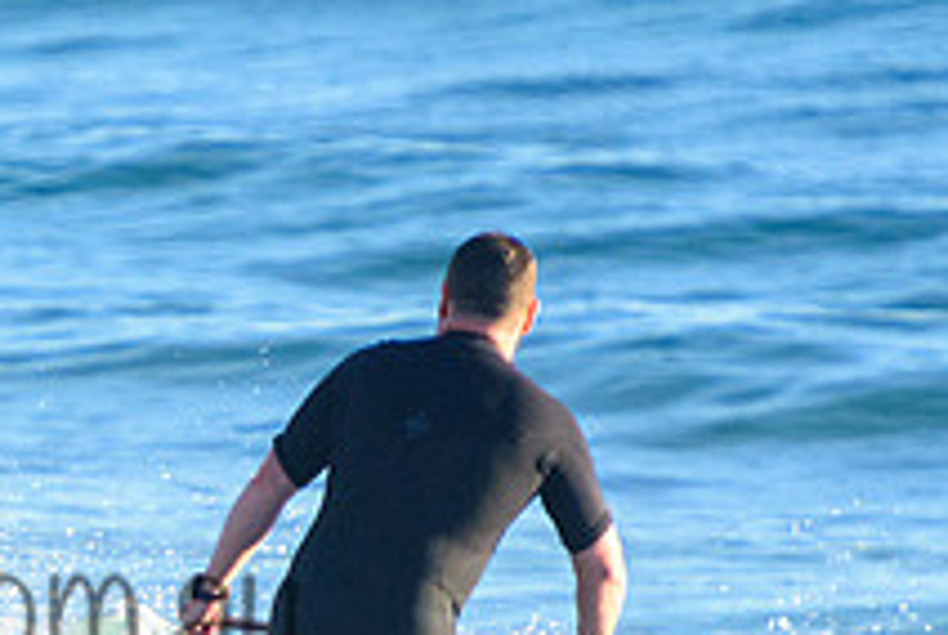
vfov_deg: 1.1
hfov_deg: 1.6
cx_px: -174
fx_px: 34597
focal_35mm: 1312
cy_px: 557
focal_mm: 320
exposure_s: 1/2500
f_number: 5.6
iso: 1100
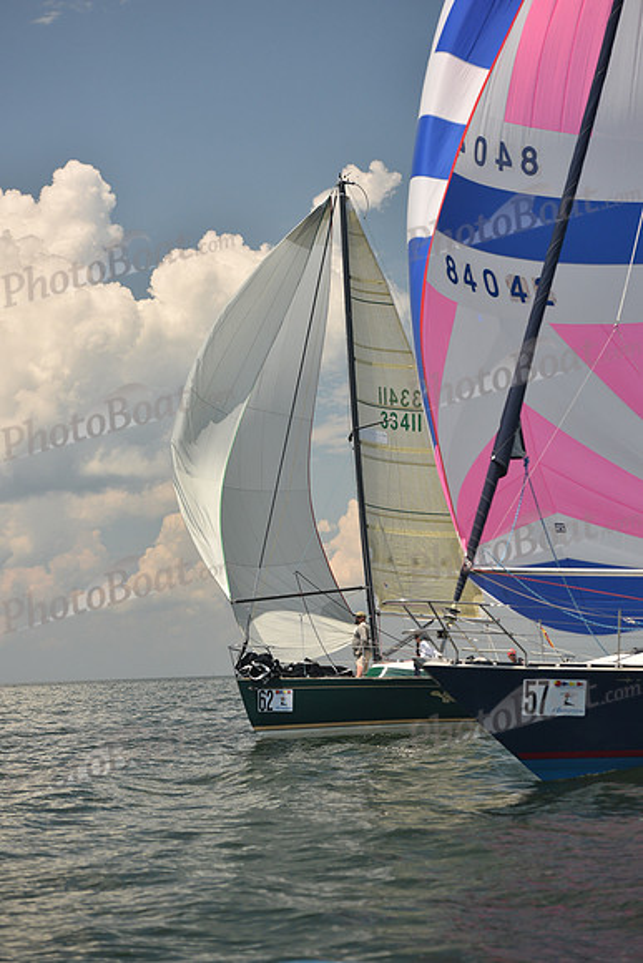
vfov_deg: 22.1
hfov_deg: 14.9
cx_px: 322
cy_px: 482
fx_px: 2463
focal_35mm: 92
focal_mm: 92
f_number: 4
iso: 320
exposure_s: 1/2000
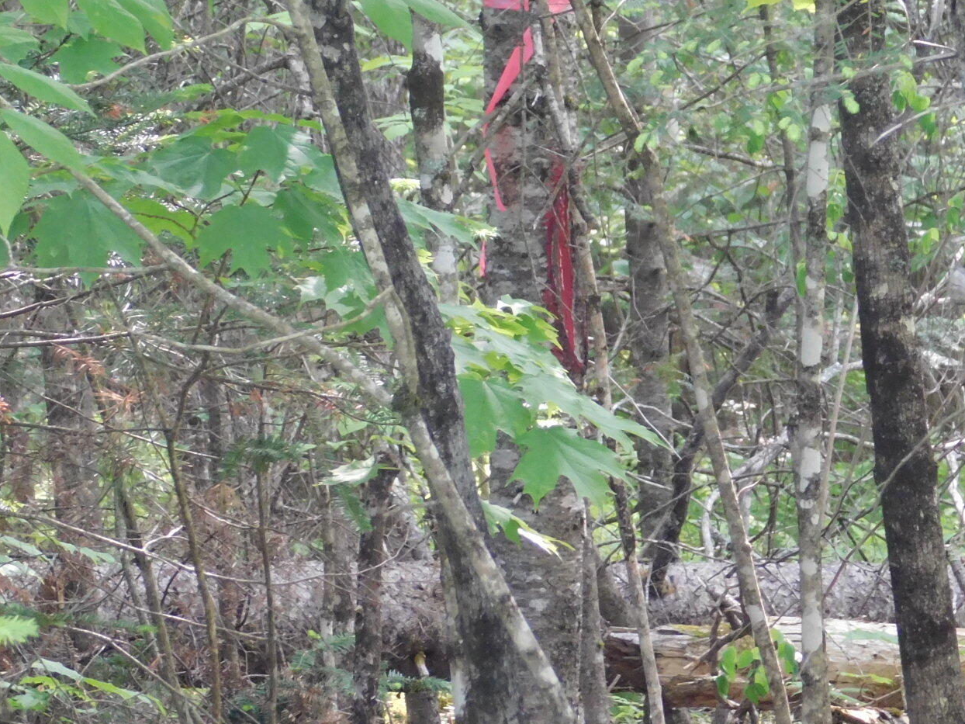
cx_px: 517
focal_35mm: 336
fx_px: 9367
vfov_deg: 4.4
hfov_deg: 5.9
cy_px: 290
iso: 280
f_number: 5.4
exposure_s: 1/30
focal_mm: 32.7
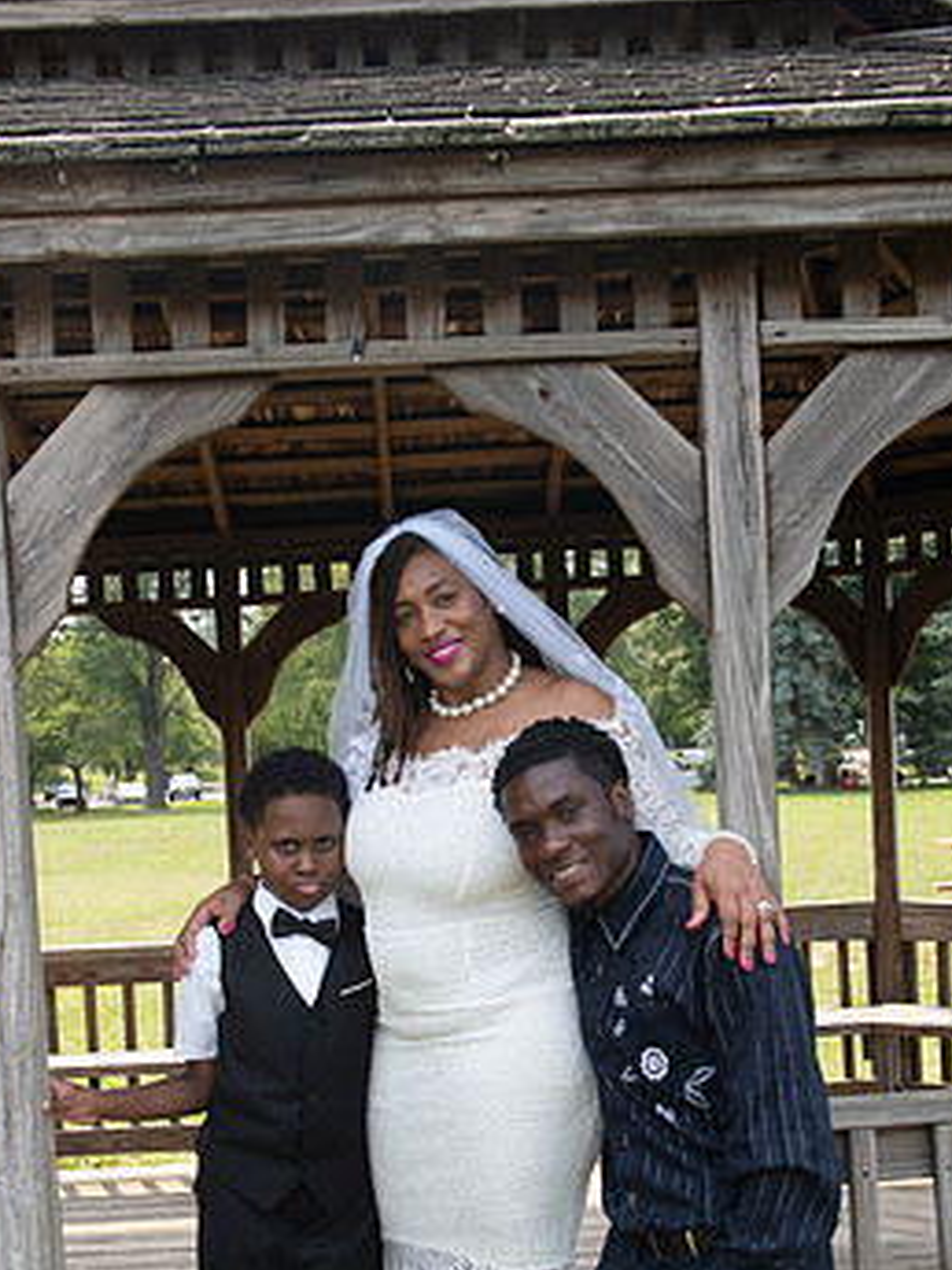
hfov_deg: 29.7
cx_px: 502
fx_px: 1797
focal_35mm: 49
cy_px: 809
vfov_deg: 38.6
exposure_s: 1/1600
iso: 800
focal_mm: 38
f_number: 6.3
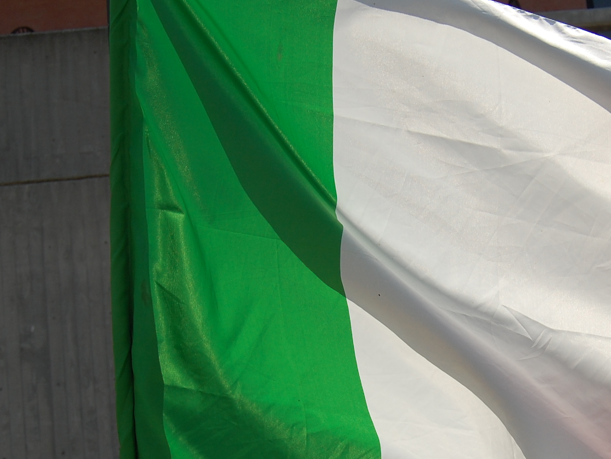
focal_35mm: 72
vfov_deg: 20.4
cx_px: 512
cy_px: 315
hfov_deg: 26.4
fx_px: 1271
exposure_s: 1/1600
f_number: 5.6
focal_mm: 24
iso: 200
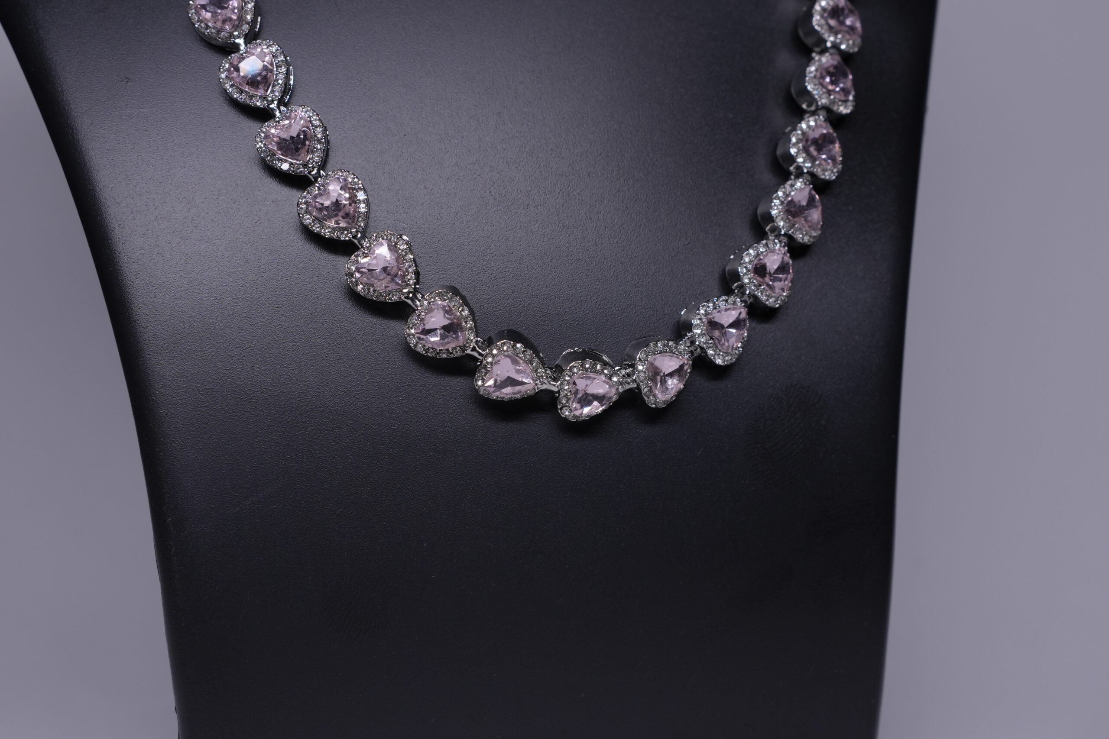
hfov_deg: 38.2
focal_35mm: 52
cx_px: 554
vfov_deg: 26.0
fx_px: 1602
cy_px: 370
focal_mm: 35
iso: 400
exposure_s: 1/160
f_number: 7.1
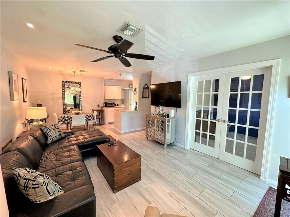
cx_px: 145
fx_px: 117
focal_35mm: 14
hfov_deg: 102.1
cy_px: 108
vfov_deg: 85.7
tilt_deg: -5.0
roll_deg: +0.9
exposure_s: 1/120
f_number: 2.2
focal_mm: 2.22
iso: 250
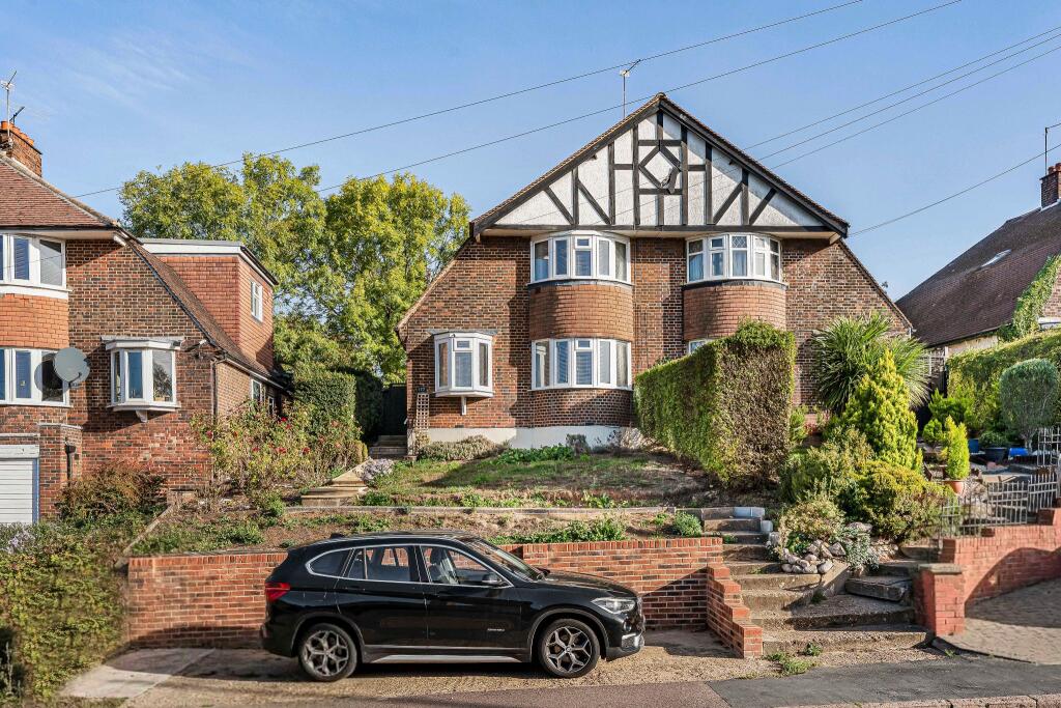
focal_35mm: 28
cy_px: 354
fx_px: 825
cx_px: 530
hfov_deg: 65.5
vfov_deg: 46.4
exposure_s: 1/500
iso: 400
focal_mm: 28
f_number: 10
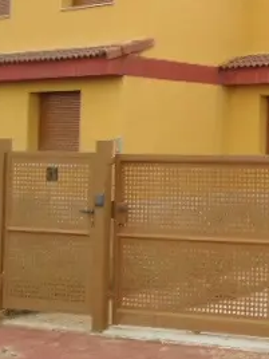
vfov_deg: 25.9
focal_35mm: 74
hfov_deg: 17.6
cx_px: 416
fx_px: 767
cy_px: 78
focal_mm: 5.6
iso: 80
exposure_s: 1/60
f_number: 3
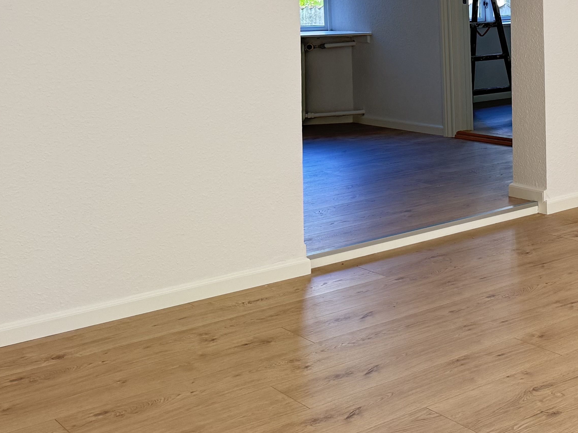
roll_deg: +1.5
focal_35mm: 60
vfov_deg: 23.4
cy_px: -3
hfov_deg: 28.6
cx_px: 667
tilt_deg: -0.4
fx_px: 1002
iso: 160
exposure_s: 1/121
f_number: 1.78
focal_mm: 6.76
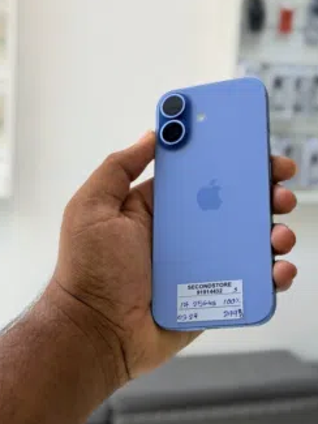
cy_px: 190
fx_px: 722
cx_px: 184
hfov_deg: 24.8
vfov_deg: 32.7
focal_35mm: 59
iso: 64
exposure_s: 1/359
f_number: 1.78
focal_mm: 6.76
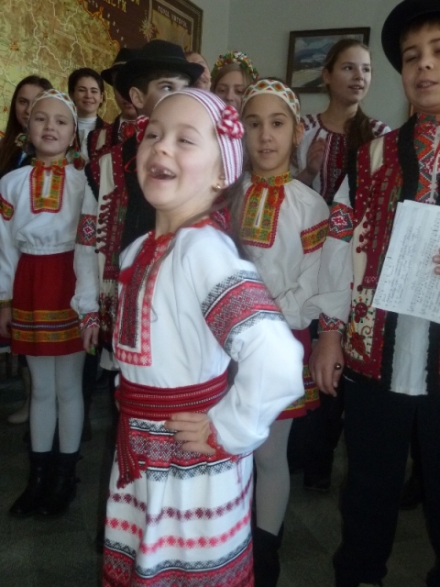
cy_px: 294
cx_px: 220
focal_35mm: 35
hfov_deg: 40.7
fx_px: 593
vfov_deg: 52.6
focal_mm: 5.7
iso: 400
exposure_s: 1/30
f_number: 3.5
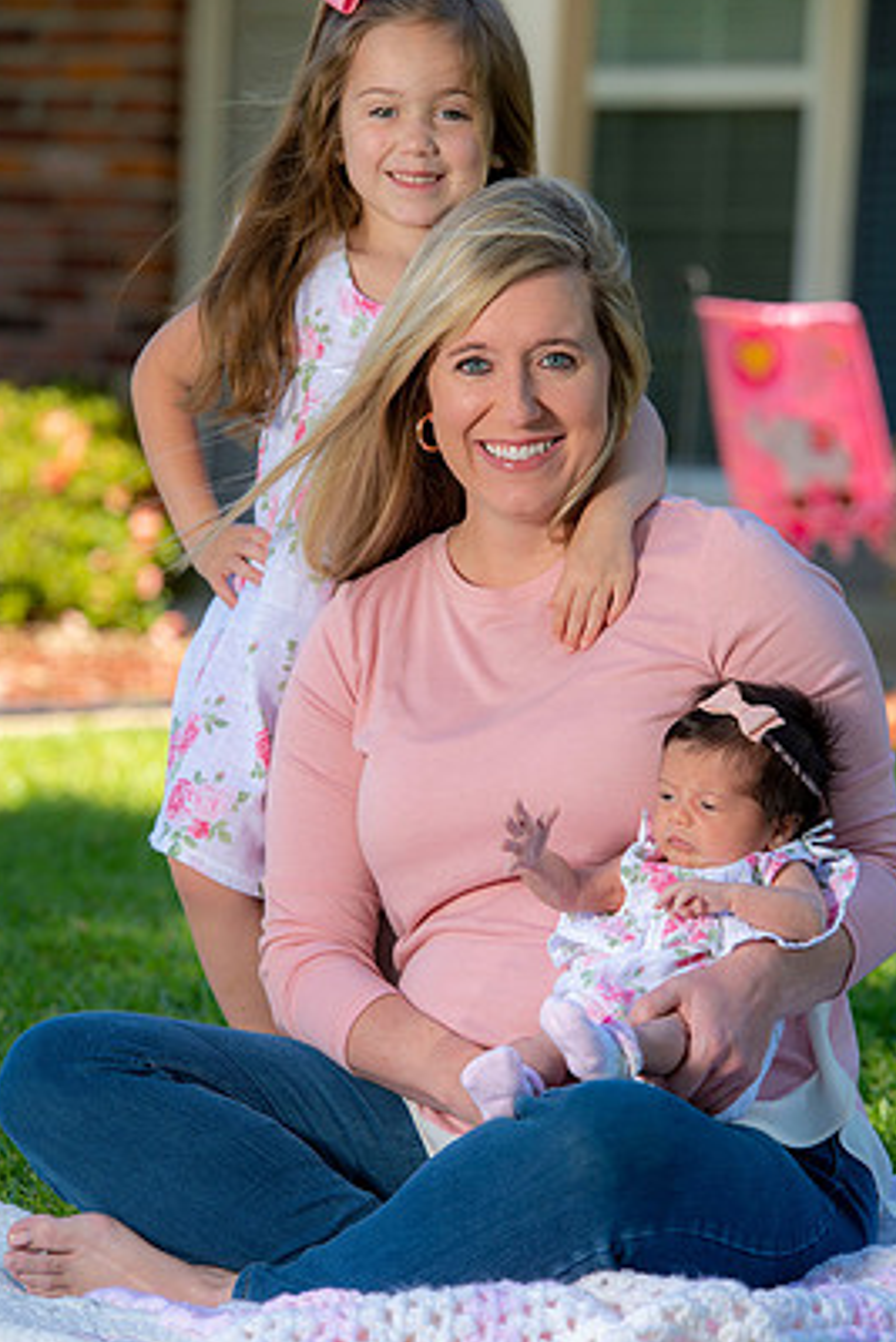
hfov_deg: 7.9
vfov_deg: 11.8
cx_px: 451
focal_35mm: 174
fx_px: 6490
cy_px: 631
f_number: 5.6
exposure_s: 1/160
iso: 100
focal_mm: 155
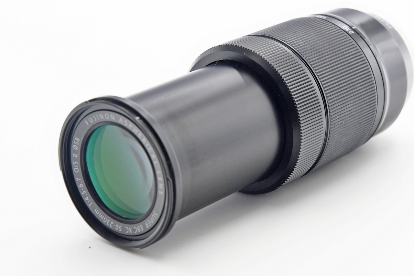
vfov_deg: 11.1
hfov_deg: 16.6
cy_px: 118
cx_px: 231
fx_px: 1415
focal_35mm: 123
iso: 1250
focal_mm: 70
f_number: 8
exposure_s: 1/160
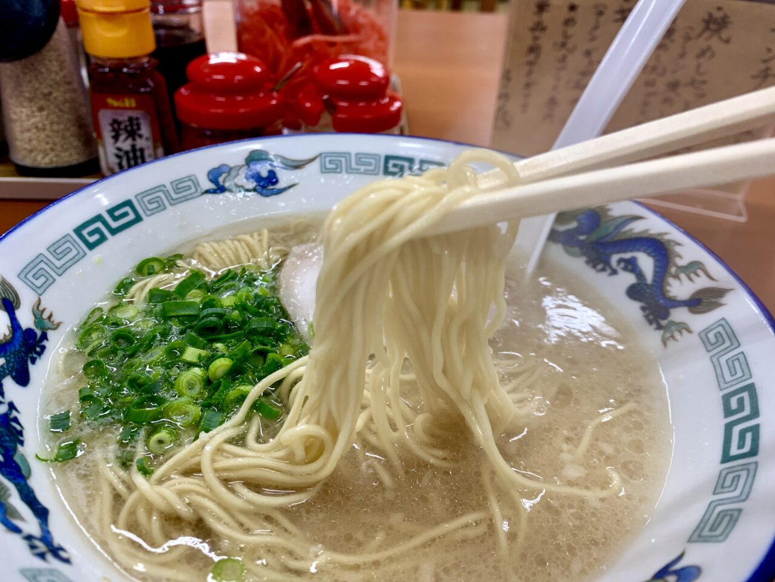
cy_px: 291
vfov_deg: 53.1
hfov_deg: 67.3
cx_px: 388
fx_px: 582
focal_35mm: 26
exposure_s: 1/83
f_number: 1.8
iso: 100
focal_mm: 4.25
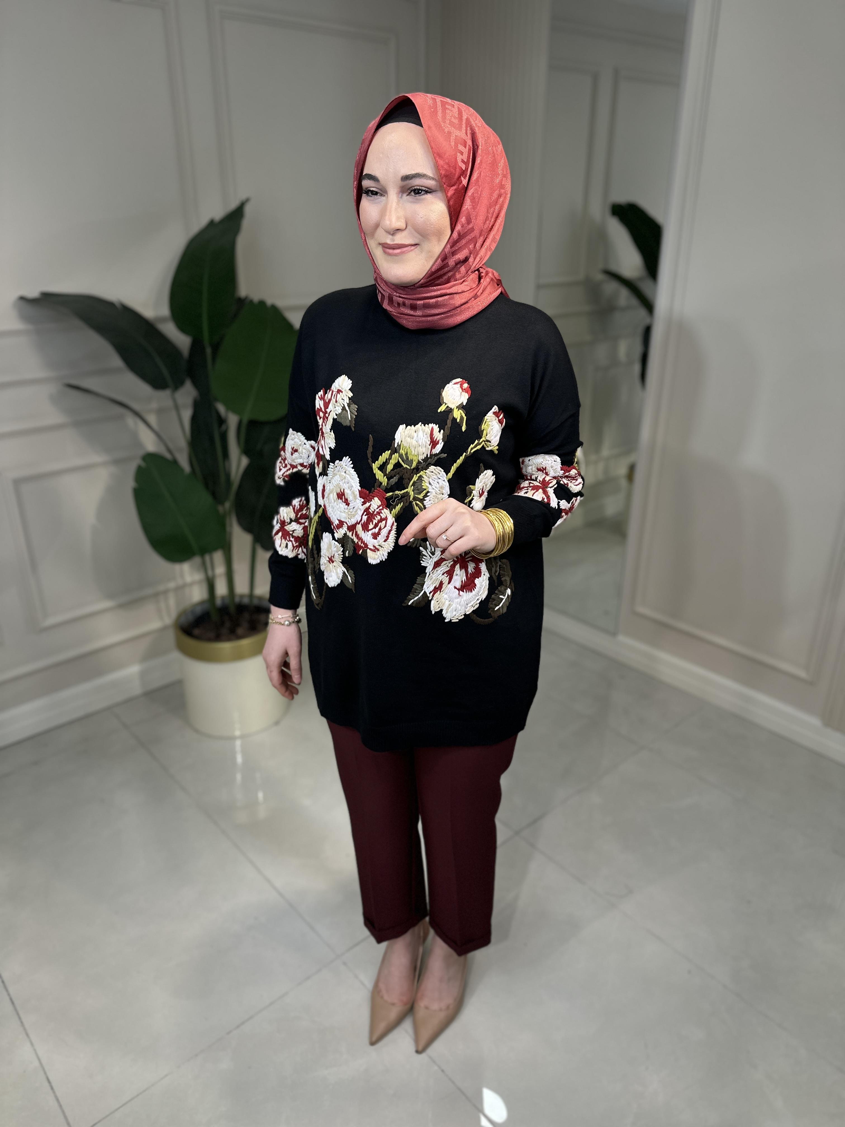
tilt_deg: -23.1
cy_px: 564
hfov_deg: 56.8
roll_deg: +0.2
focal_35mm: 24
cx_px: 422
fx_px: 781
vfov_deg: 71.6
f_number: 1.78
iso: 80
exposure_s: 1/1019
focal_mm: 6.86
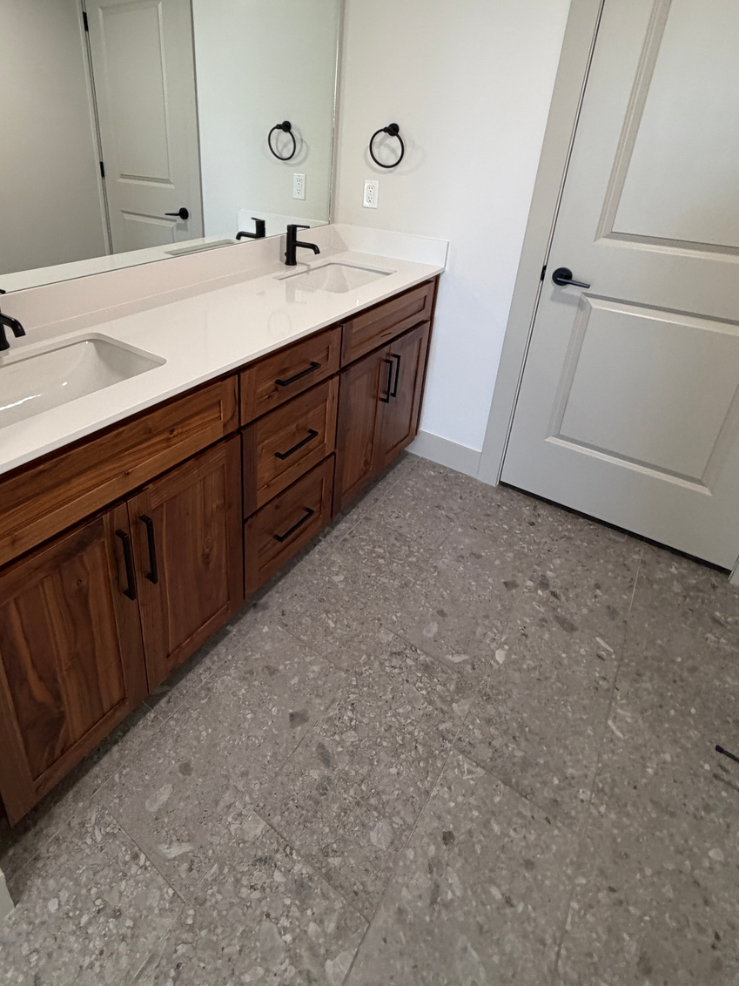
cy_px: 352
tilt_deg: -23.2
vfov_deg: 82.6
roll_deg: -0.2
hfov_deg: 68.0
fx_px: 541
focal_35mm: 19
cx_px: 298
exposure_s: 1/120
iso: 250
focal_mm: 2.22
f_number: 2.2
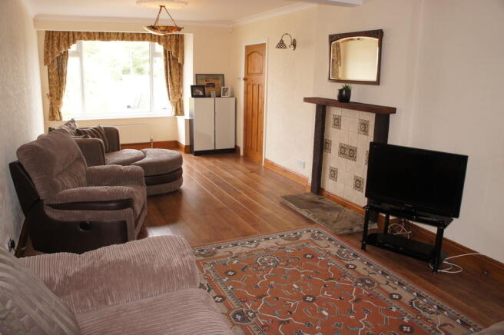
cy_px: 168
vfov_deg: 47.8
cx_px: 252
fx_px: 378
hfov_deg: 67.4
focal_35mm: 27
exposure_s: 1/60
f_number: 3.5
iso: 200
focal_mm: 18
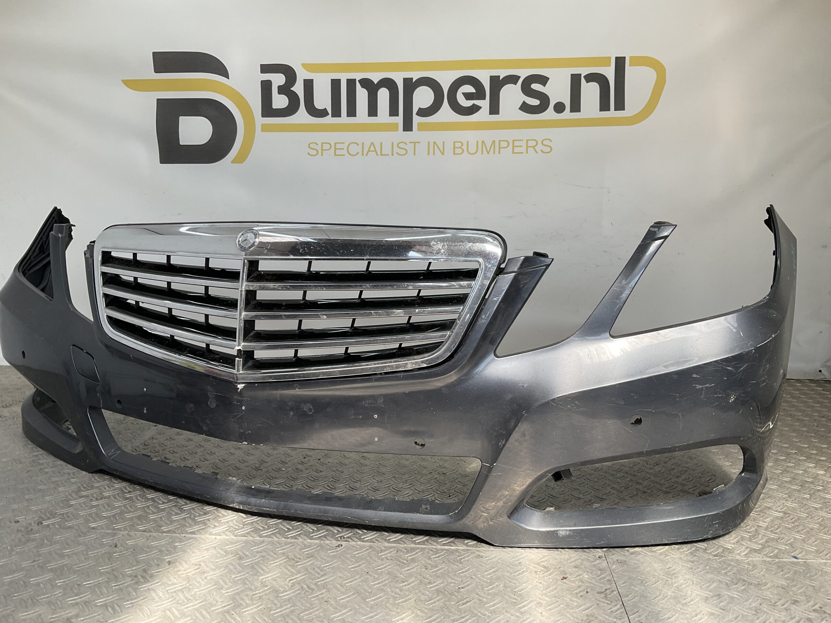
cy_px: 312
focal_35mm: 29
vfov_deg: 48.2
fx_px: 696
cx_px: 416
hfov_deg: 61.7
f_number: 1.8
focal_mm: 3
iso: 16
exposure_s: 1/324
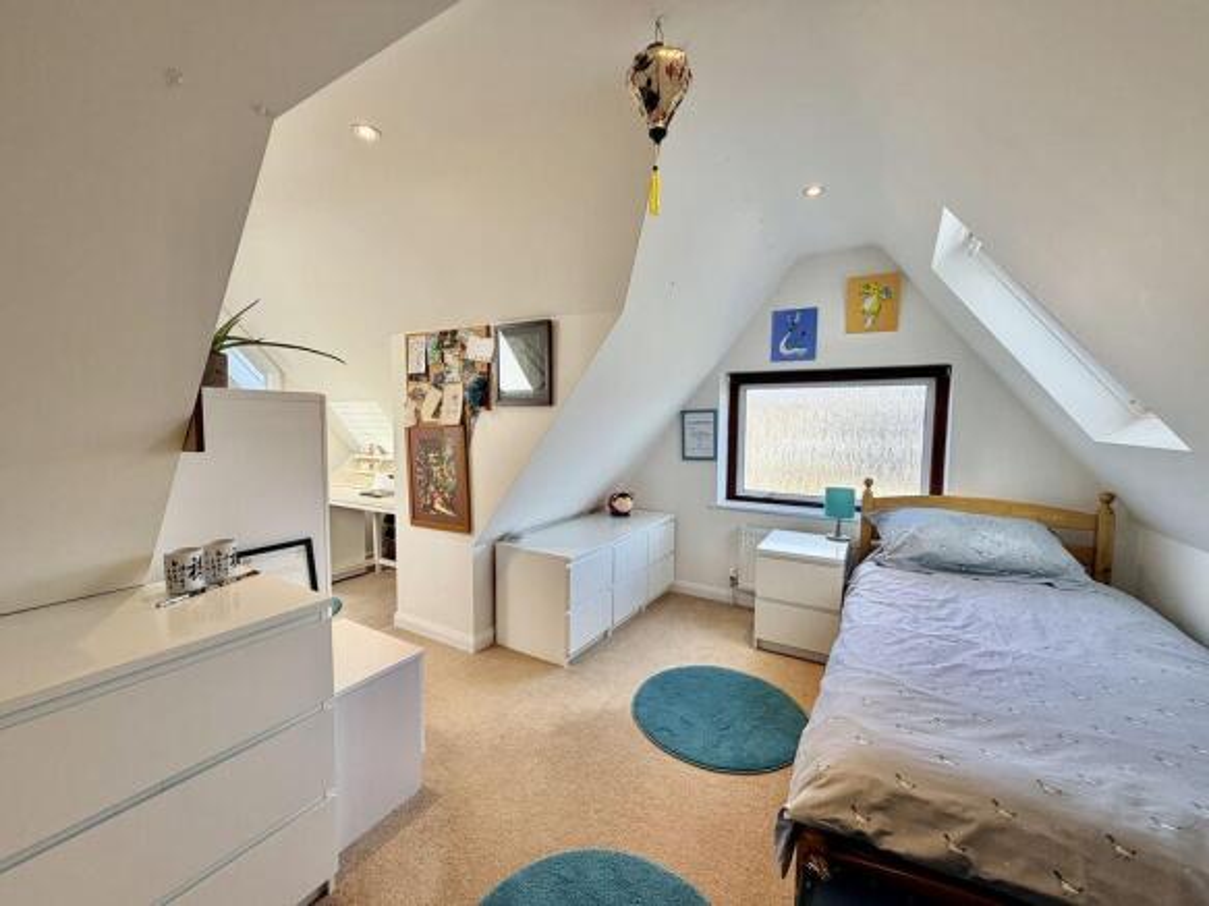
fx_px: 489
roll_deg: +0.4
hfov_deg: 102.1
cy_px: 453
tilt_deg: -4.8
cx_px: 604
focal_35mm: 14
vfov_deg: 85.7
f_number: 2.2
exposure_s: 1/121
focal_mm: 2.22
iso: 100
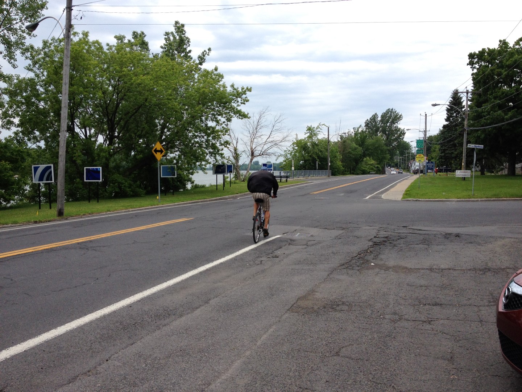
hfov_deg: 52.6
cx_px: 261
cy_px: 196
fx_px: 528
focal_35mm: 35
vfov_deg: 40.7
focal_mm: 4.28
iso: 64
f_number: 2.4
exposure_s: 1/1623
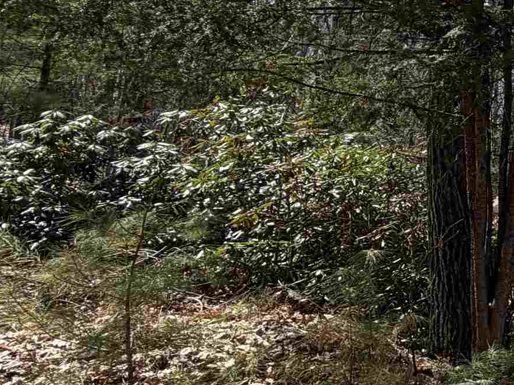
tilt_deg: +8.6
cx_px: 818
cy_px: 98
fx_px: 727
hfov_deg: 25.7
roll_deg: +1.6
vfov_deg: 29.2
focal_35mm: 49
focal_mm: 2.22
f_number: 2.2
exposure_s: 1/770
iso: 32
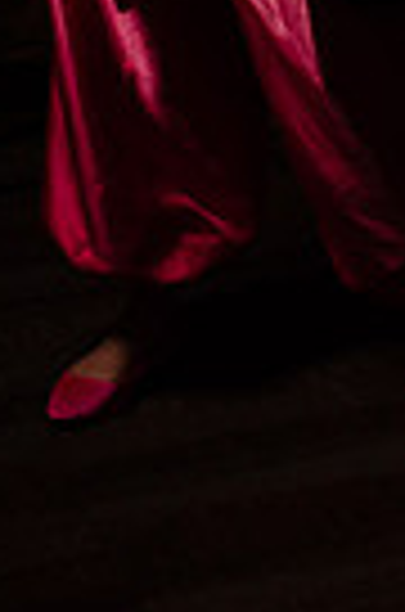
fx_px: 2188
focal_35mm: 129
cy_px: -243
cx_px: 248
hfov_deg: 10.6
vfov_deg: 15.0
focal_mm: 26
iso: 200
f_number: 22
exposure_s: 1/15
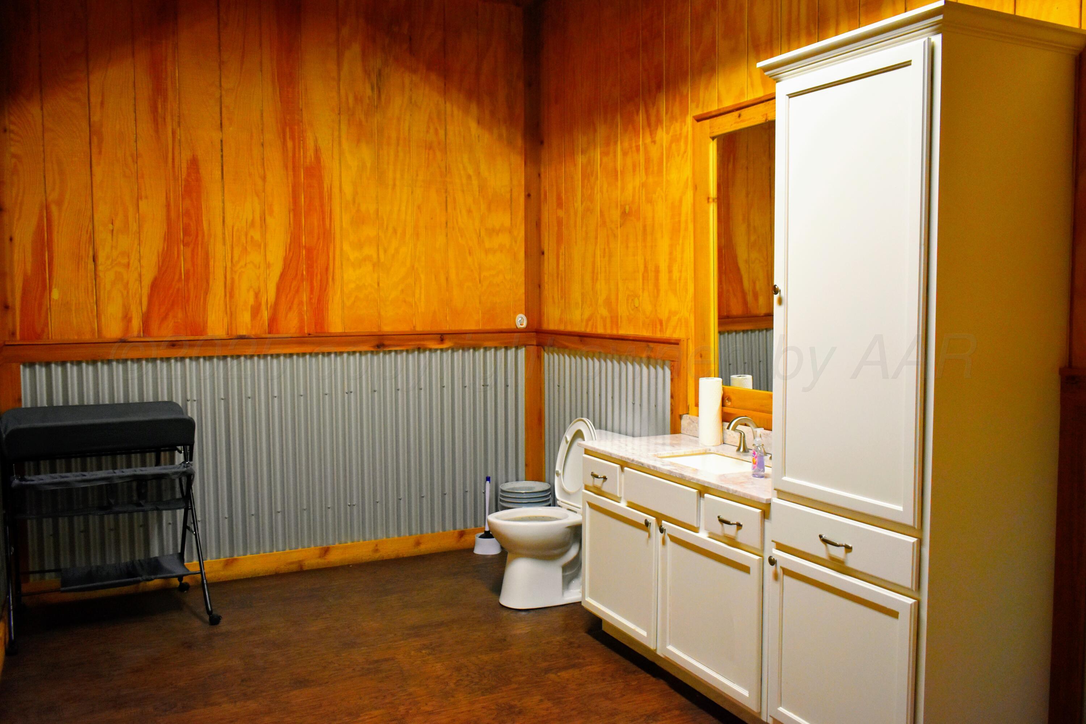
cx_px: 543
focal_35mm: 30
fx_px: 905
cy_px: 362
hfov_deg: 61.9
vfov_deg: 43.6
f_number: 3.8
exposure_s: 1/125
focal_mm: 20
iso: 1100
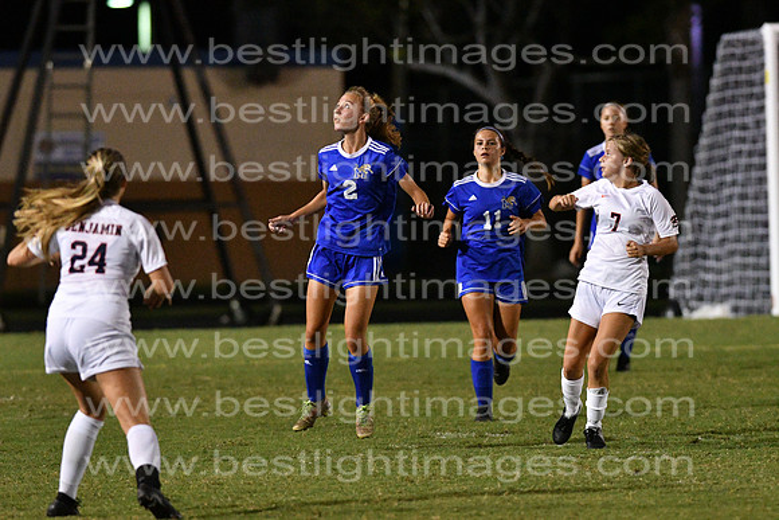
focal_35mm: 450
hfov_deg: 4.6
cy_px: 260
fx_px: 9739
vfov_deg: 3.1
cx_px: 390
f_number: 3.5
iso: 10000
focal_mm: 300
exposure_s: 1/640
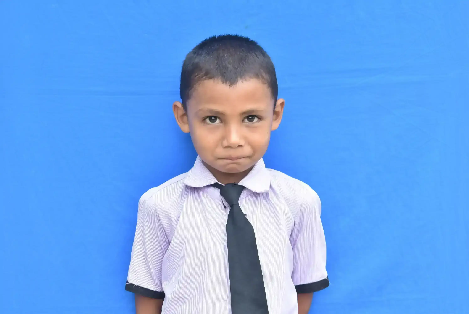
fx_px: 939
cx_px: 234
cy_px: 157
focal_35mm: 72
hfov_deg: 28.1
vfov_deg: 19.0
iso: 500
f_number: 6.3
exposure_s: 1/80
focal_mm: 48
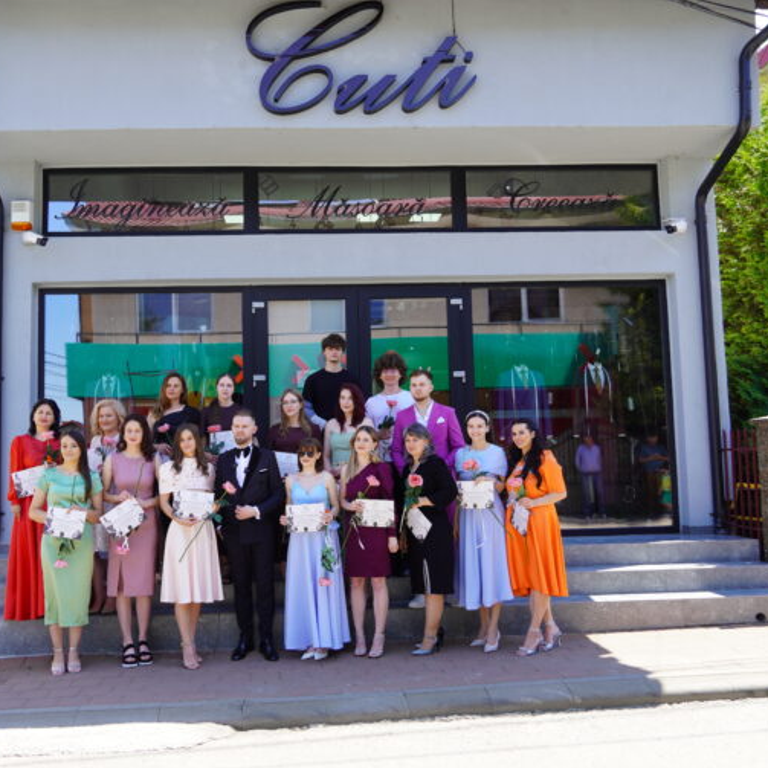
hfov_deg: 47.1
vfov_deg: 47.2
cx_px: 325
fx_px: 879
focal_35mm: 35
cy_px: 379
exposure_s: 1/100
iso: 100
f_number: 5.6
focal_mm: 18
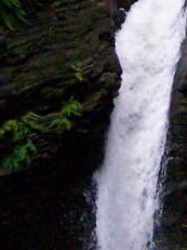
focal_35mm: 225
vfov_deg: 8.4
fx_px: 1622
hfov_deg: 6.6
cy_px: -249
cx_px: 213
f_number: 2.8
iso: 400
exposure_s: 1/500
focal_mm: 6.3
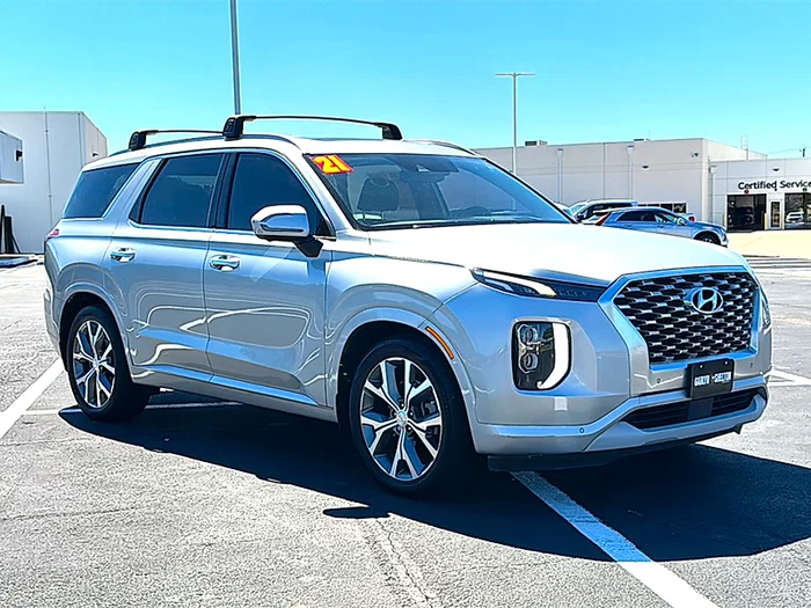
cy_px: 304
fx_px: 961
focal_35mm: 41
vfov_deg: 35.1
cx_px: 406
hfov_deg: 45.8
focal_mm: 6.86
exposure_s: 1/5291
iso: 80
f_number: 1.78
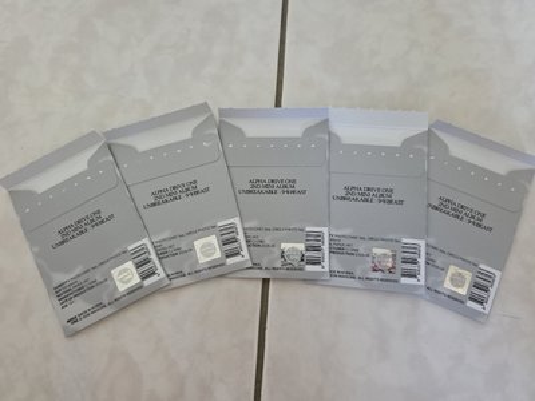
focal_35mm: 23
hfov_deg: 73.9
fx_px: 355
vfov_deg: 58.9
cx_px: 268
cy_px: 200
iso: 200
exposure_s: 1/66.2
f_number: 1.7
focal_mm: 6.3
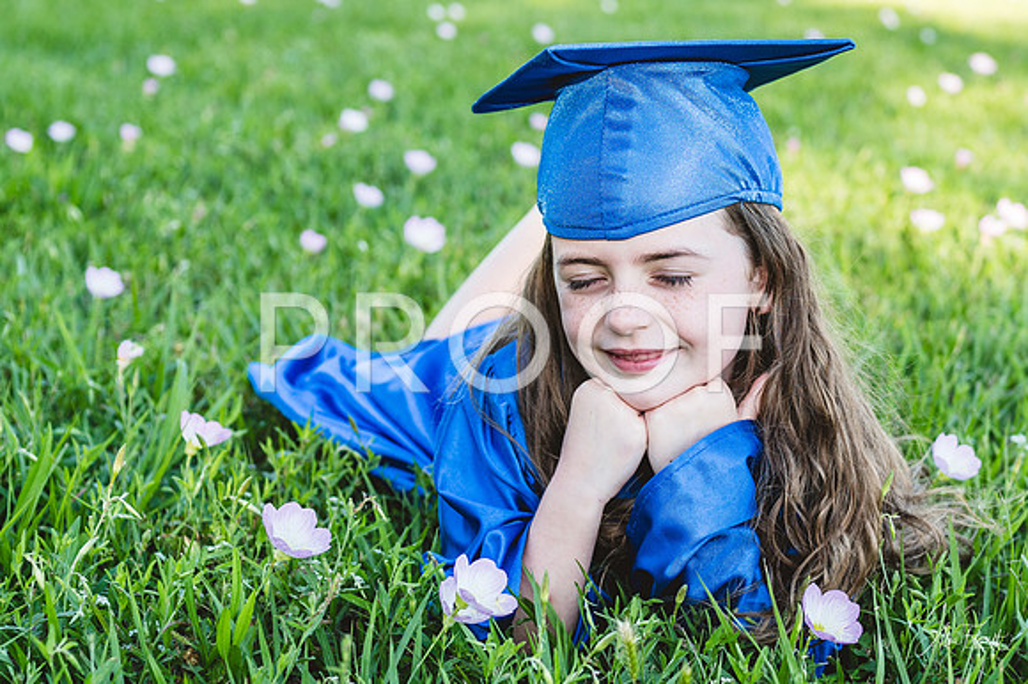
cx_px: 705
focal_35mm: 68
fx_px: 1929
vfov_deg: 20.1
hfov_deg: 29.6
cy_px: 303
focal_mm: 35
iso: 250
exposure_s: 1/800
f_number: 2.8
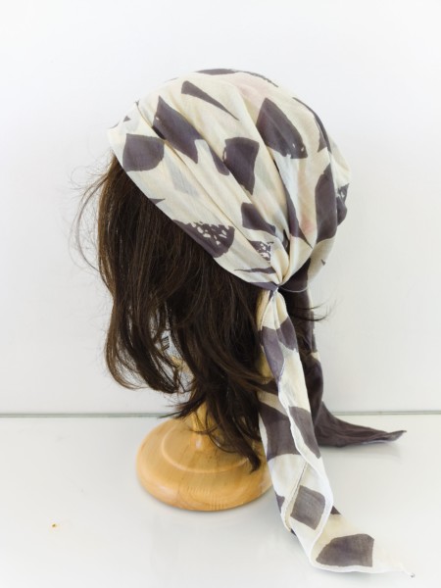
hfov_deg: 58.9
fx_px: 391
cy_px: 294
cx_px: 220
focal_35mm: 23
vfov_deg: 73.9
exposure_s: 1/30
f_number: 1.65
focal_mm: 6.14
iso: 50
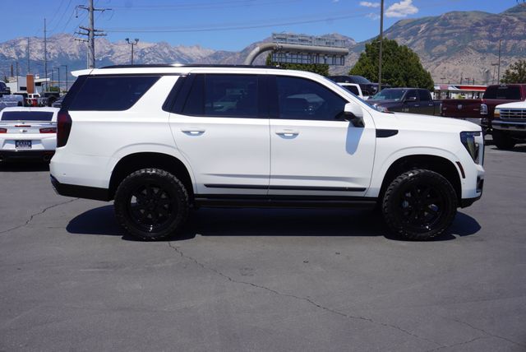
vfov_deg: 33.1
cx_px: 263
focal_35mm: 40
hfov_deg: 47.9
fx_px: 592
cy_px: 176
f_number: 11
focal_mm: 27
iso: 100
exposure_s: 1/250
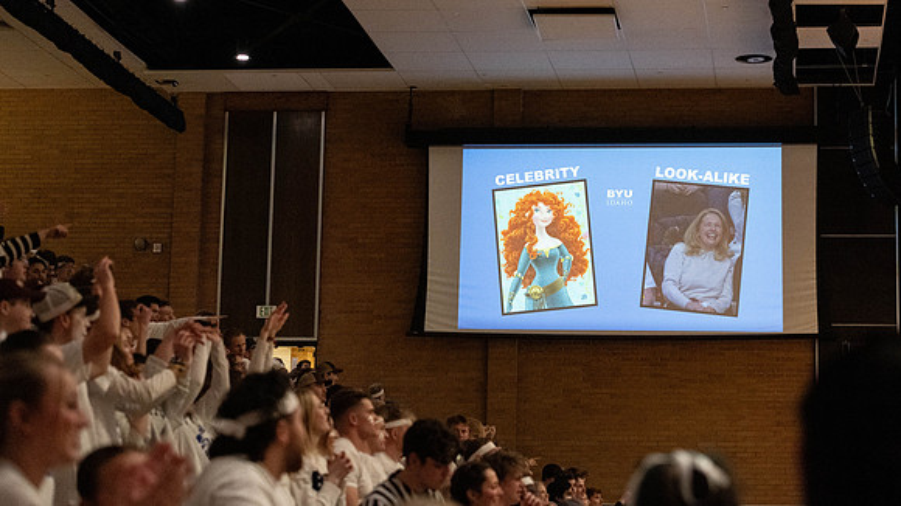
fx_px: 2112
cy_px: 155
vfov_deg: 13.6
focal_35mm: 88
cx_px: 533
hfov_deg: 24.0
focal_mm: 70
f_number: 3.2
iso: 6400
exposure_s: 1/800
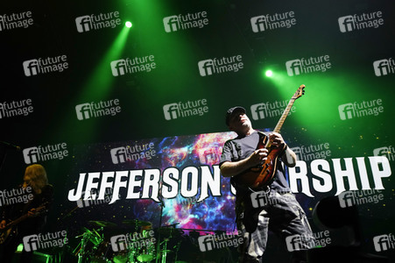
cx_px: 198
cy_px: 132
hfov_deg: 65.5
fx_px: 307
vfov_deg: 46.3
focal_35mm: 28
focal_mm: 28
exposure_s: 1/80
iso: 1600
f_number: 5
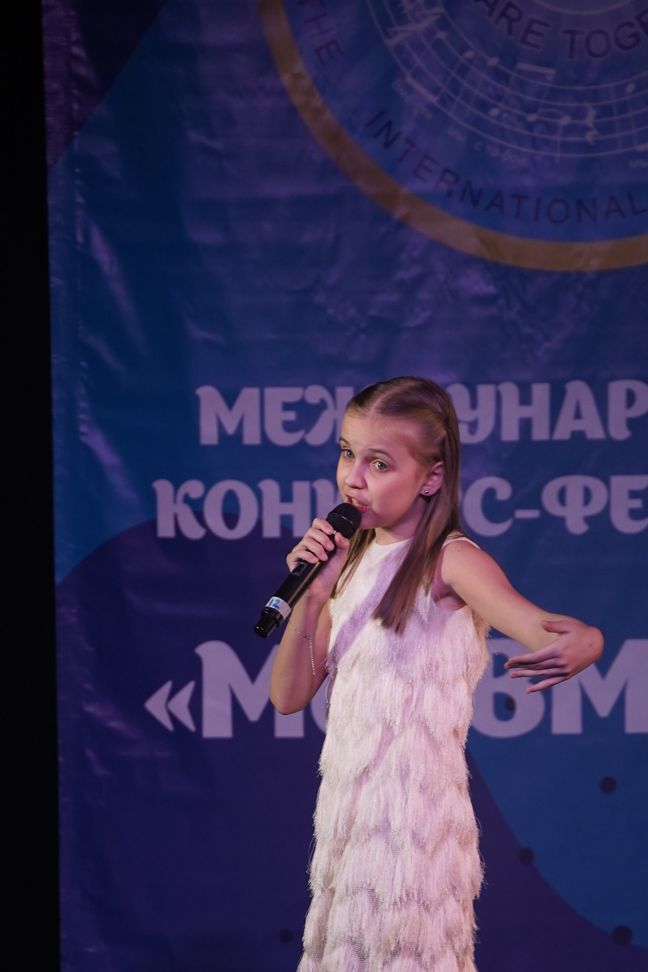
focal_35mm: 310
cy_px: 796
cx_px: 316
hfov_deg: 4.4
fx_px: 8372
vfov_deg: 6.6
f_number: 5.6
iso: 1600
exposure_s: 1/250
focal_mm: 180
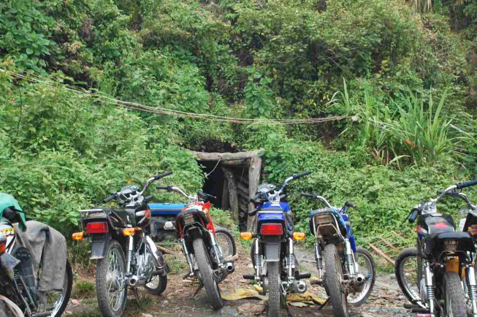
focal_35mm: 57
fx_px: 755
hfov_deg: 35.1
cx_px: 238
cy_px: 158
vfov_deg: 23.7
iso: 400
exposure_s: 1/60
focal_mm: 38
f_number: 11
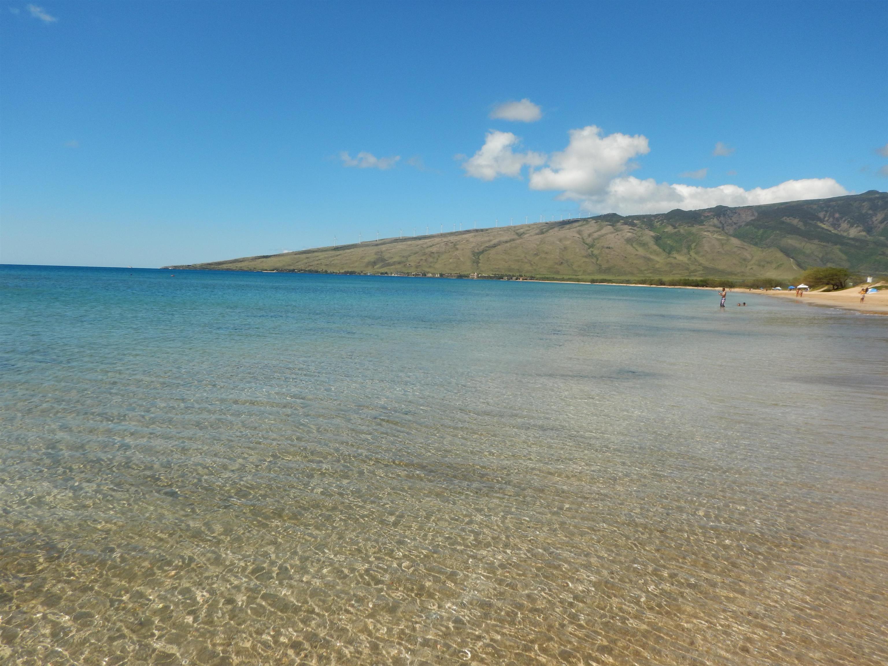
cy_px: 333
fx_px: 616
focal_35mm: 24
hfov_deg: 71.6
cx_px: 444
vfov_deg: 56.8
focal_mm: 4.3
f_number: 4.1
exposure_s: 1/1250
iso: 125
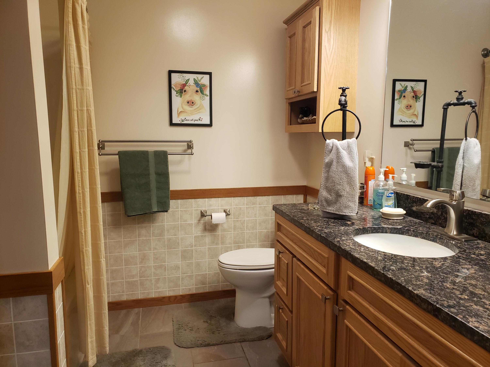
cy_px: 184
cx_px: 245
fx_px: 368
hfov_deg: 67.3
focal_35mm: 26
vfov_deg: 53.1
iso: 200
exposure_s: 1/60
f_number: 2.4
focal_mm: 4.3
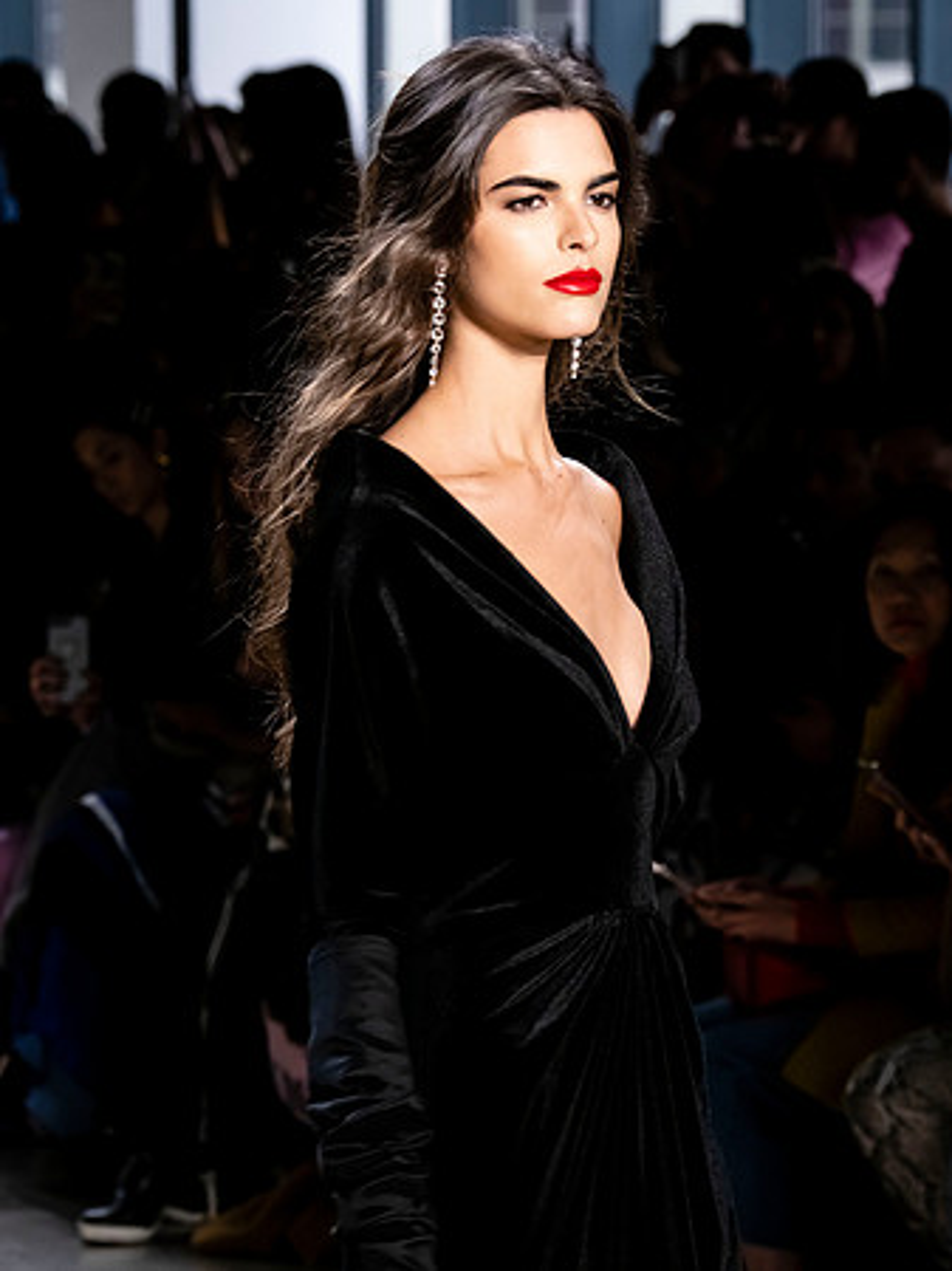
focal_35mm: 200
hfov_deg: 7.4
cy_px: 636
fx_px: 7341
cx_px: 476
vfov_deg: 9.9
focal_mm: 100
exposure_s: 1/250
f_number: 5.6
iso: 1600
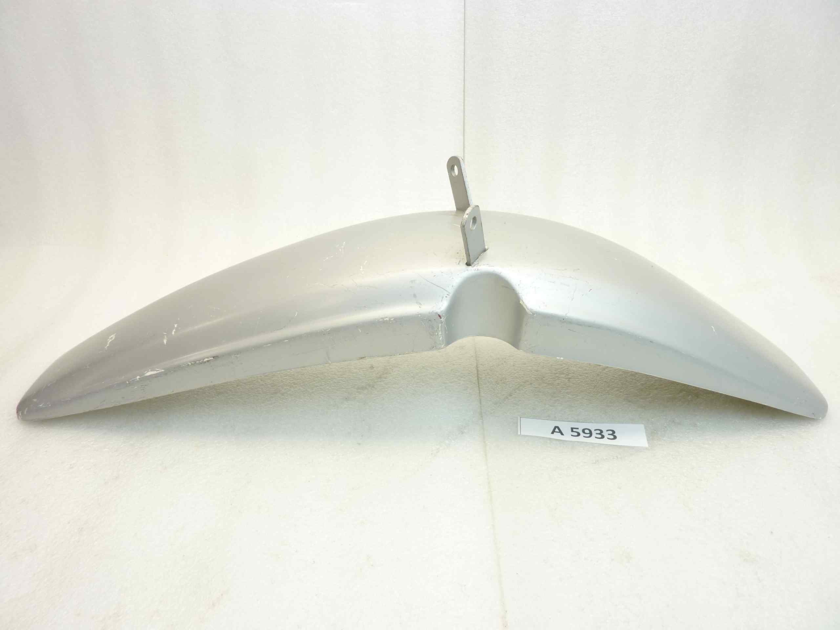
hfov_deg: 69.4
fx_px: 607
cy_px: 315
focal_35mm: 25
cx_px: 420
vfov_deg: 54.9
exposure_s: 1/15
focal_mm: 4.1
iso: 80
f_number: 3.3
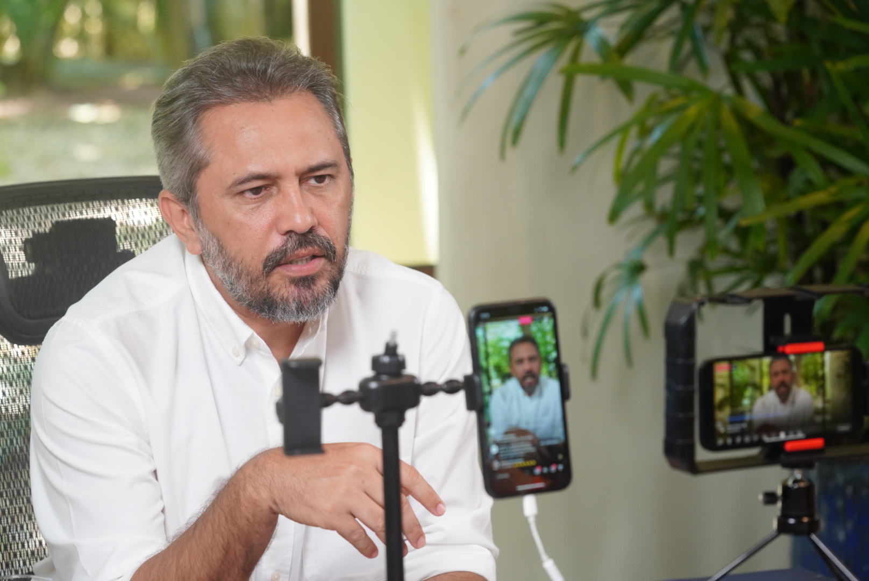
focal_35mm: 107
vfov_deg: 12.8
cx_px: 434
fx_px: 2585
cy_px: 290
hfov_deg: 19.1
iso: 2500
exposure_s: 1/125
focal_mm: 107
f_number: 5.6
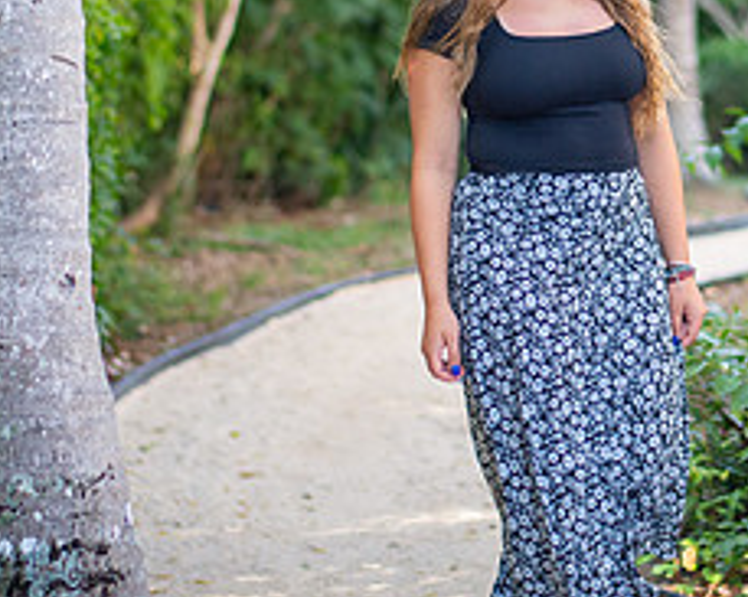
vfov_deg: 11.1
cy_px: 78
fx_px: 3054
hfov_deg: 13.9
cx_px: 549
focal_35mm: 138
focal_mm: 58
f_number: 1.8
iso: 2000
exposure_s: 1/1600
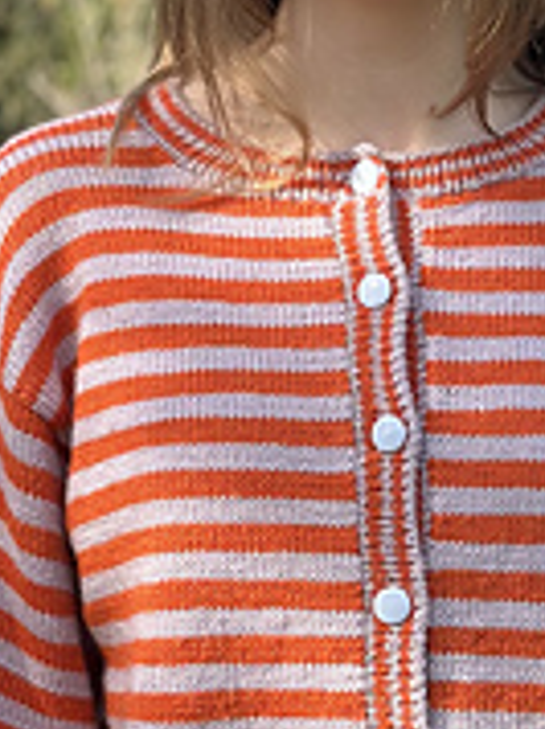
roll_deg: +0.9
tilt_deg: -2.6
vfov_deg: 11.4
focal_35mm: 173
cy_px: 352
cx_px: 168
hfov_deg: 8.6
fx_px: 3640
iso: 80
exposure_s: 1/1497
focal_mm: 6.86
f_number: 1.78
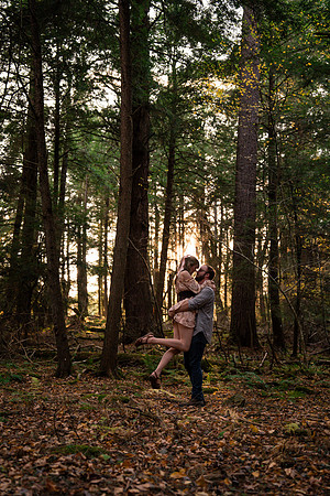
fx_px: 674
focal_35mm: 49
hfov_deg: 27.5
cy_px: 248
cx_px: 165
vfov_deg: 40.3
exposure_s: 1/500
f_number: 2.8
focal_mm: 49
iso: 1000
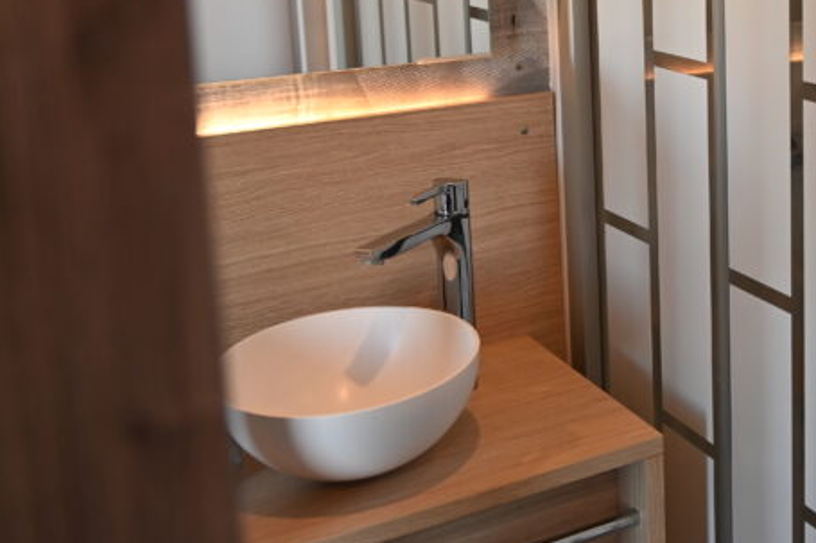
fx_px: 1223
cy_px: 99
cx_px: 742
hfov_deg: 34.7
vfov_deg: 24.6
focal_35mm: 54
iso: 400
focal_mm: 24
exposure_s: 1/125
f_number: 2.8
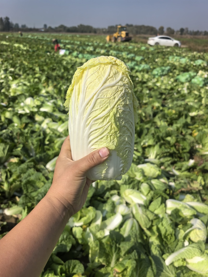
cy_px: 138
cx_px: 104
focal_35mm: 27
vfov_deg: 65.3
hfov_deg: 51.3
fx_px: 216
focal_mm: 6.98
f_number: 2
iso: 50
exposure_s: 1/3704
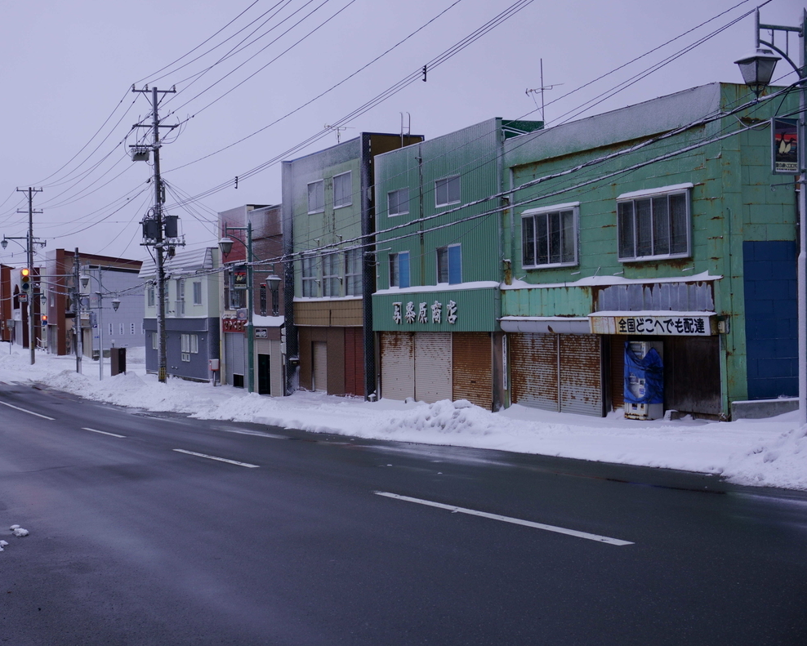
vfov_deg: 30.5
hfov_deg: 37.5
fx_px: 1184
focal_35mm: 50
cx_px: 321
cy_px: 325
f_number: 8
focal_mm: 29
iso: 160
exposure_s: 1/125
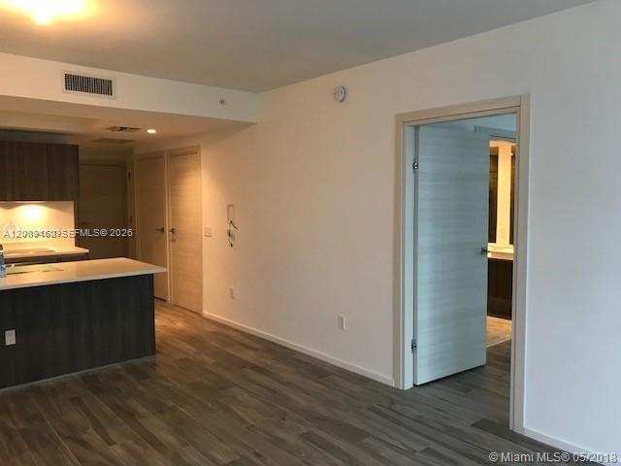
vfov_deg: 49.7
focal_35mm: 28
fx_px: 502
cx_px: 310
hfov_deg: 63.4
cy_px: 233
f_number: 1.8
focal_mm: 3.99
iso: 40
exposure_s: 1/20
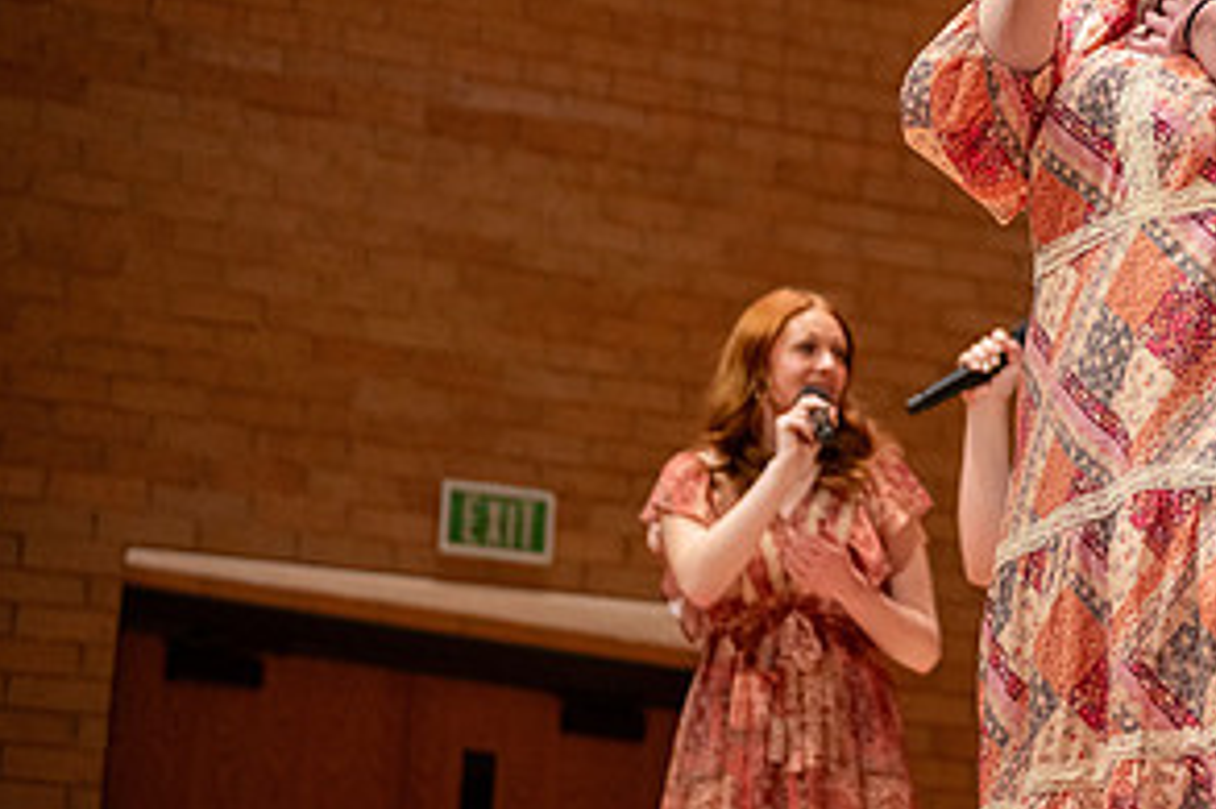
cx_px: 1150
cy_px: 23
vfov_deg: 11.8
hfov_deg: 17.5
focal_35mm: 115
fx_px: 3882
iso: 2500
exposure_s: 1/640
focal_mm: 58
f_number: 2.8
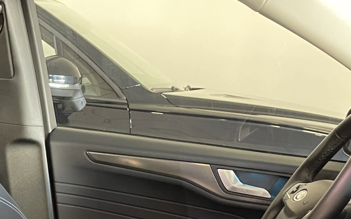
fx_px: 670
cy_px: 325
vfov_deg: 16.9
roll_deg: -1.7
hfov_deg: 27.6
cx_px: -5
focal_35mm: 70
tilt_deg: -21.9
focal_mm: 4.2
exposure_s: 1/25
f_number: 1.6
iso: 640
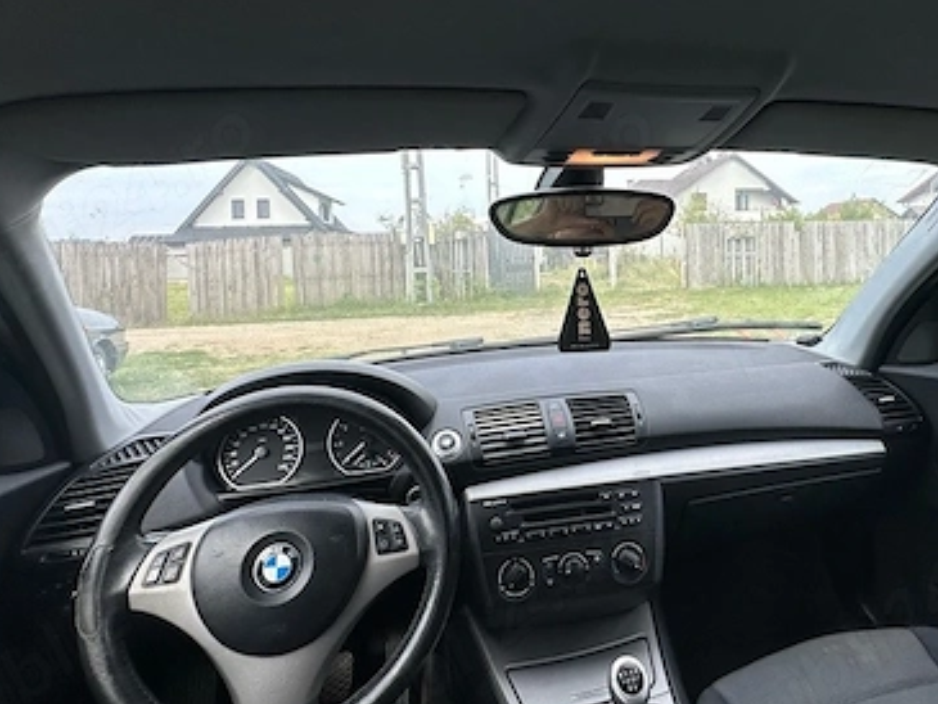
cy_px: 247
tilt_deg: +0.2
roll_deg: +2.1
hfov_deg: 72.6
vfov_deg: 57.9
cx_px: 588
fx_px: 623
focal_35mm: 23
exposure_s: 1/325
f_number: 2.2
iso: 40
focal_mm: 2.22
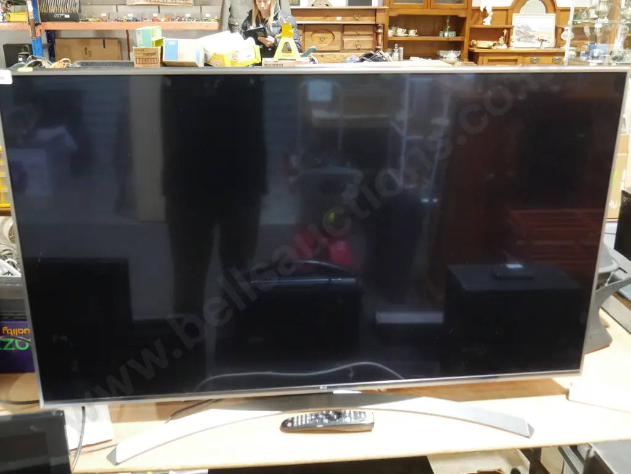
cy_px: 237
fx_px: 693
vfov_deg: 37.8
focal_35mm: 38
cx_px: 316
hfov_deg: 49.0
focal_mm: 19
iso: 2000
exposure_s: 1/60
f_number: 4.1
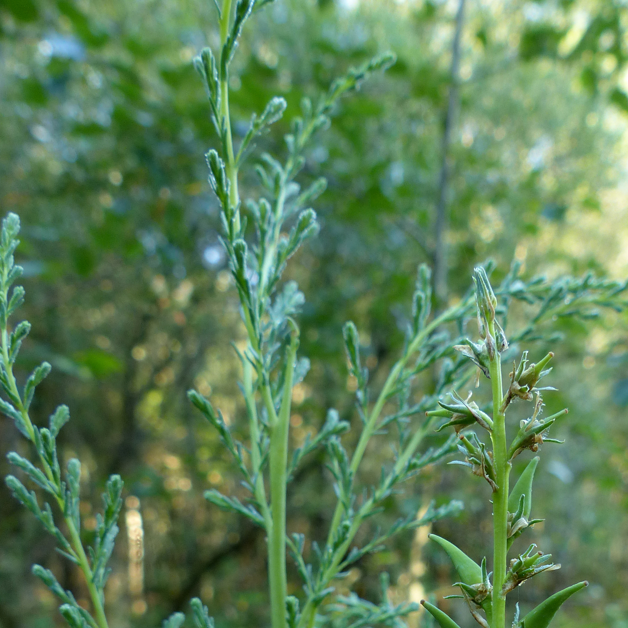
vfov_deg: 39.0
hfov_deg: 41.5
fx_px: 821
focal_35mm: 40
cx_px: 400
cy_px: 563
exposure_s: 1/60
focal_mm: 4.5
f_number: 2.8
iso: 160
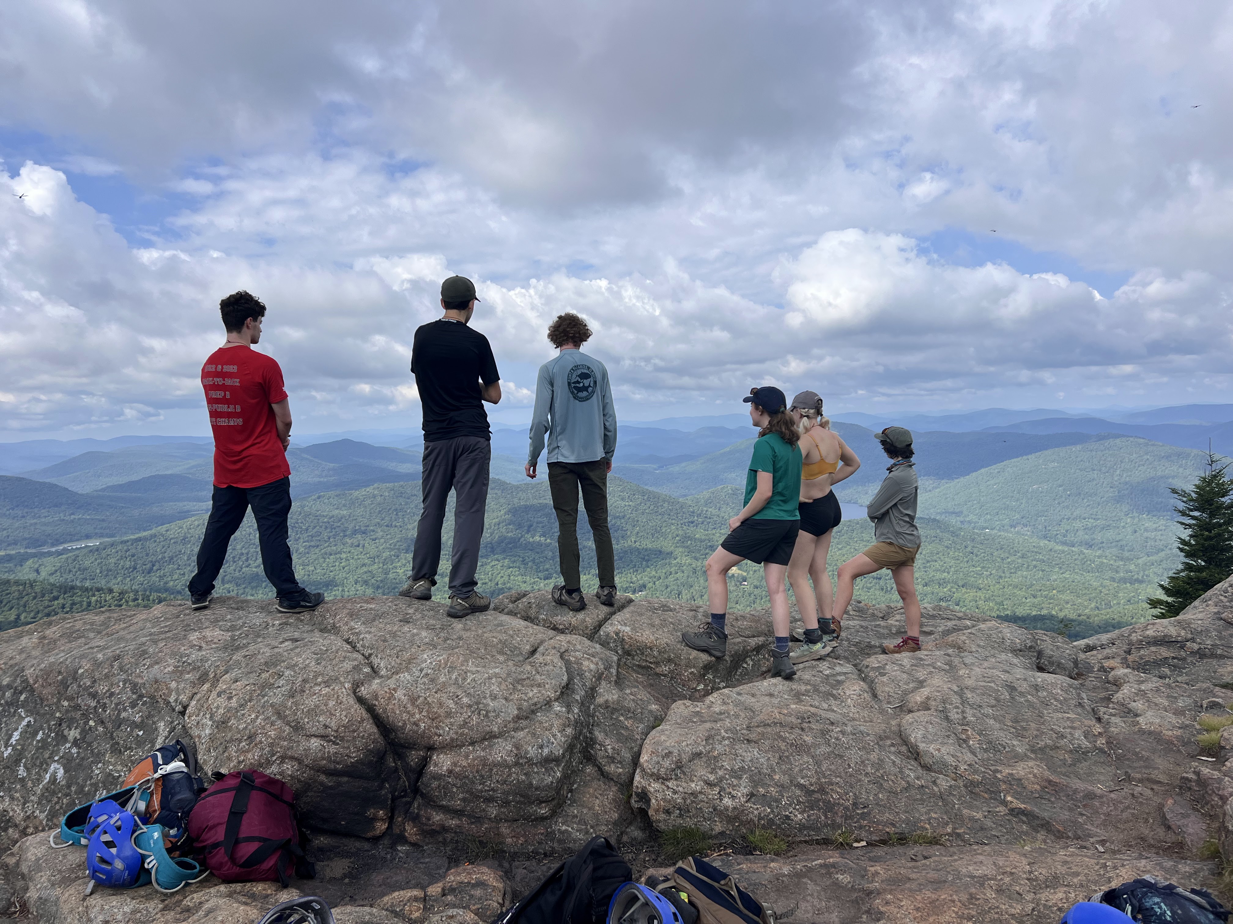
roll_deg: +2.3
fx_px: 926
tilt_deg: -3.3
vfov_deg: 53.1
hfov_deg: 67.3
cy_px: 462
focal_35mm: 26
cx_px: 616
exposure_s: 1/5319
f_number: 1.5
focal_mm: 5.7
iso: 50
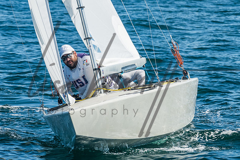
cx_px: 120
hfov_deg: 5.8
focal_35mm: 353
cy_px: 26
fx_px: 2352
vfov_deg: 3.9
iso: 400
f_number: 10
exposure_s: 1/400
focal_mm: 200
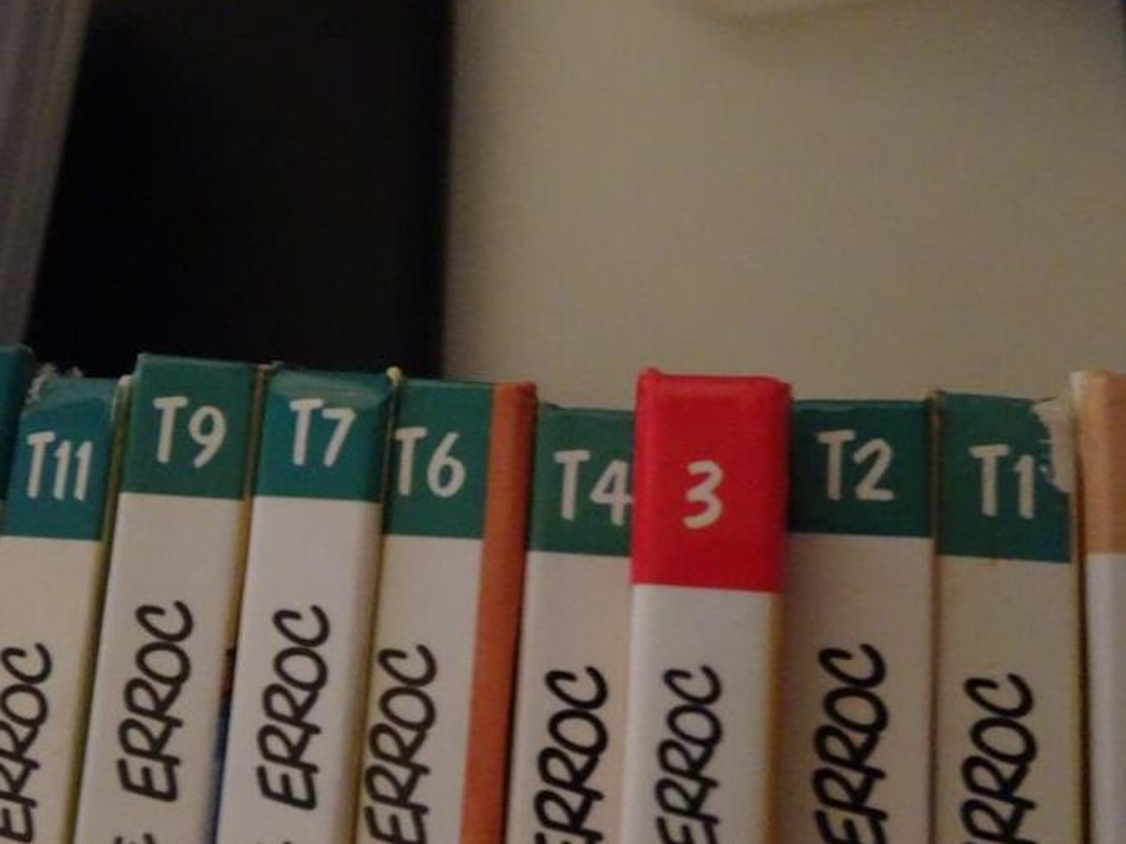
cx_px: 456
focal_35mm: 36
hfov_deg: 51.1
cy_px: 449
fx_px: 1171
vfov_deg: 39.6
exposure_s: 1/13
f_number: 3.5
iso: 1600
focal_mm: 4.1
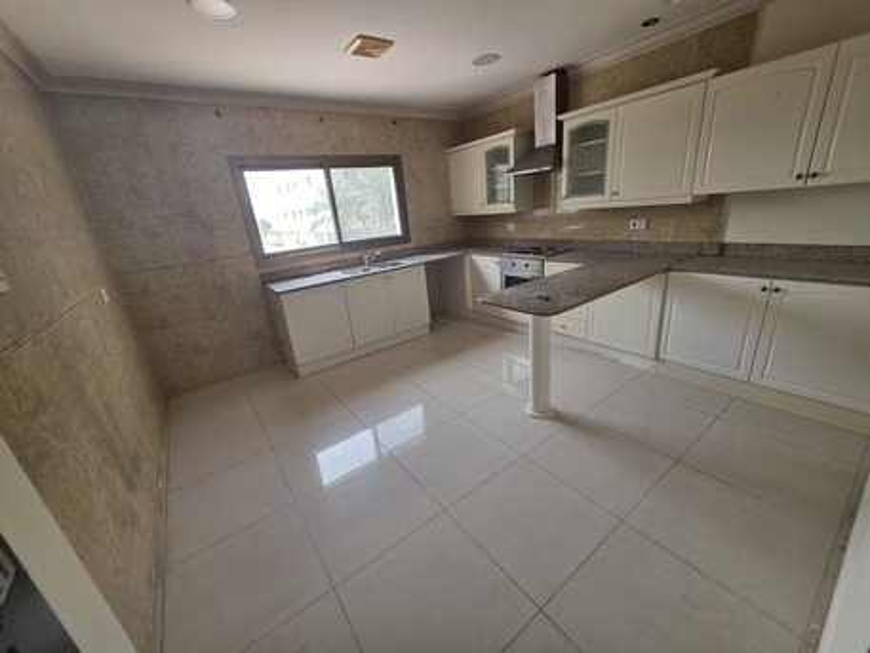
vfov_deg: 89.9
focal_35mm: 13
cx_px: 435
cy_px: 326
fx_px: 327
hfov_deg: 106.2
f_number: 1.9
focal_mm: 2.2
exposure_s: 1/100
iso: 80
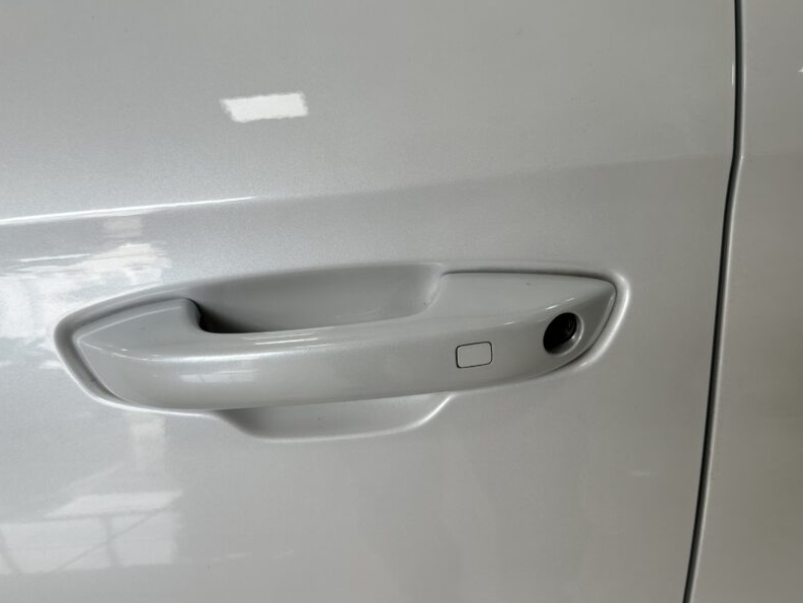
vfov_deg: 45.5
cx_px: 375
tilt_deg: -16.4
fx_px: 719
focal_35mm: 31
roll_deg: +1.2
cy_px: 299
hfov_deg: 58.3
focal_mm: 6.86
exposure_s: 1/204
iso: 64
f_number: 1.78
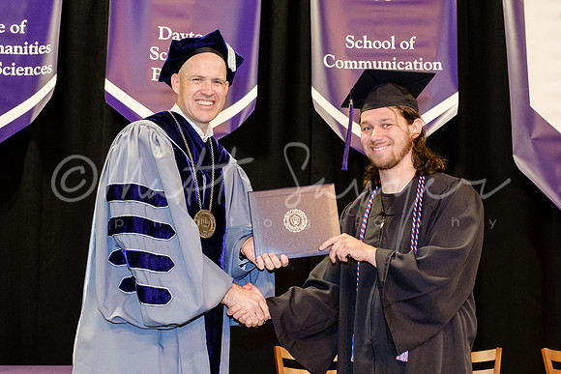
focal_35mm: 54
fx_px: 847
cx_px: 301
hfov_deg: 36.6
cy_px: 233
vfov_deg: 24.9
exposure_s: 1/100
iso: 1250
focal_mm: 23.4
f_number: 4
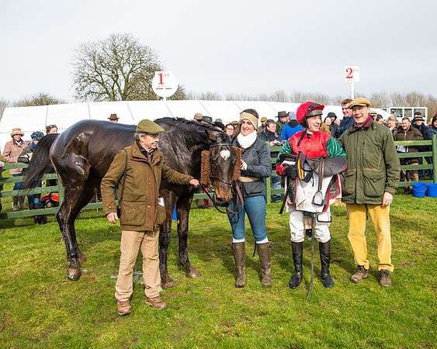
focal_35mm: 40
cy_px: 167
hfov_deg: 45.9
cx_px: 228
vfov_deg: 37.4
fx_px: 516
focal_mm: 34
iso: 400
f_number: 5
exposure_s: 1/400
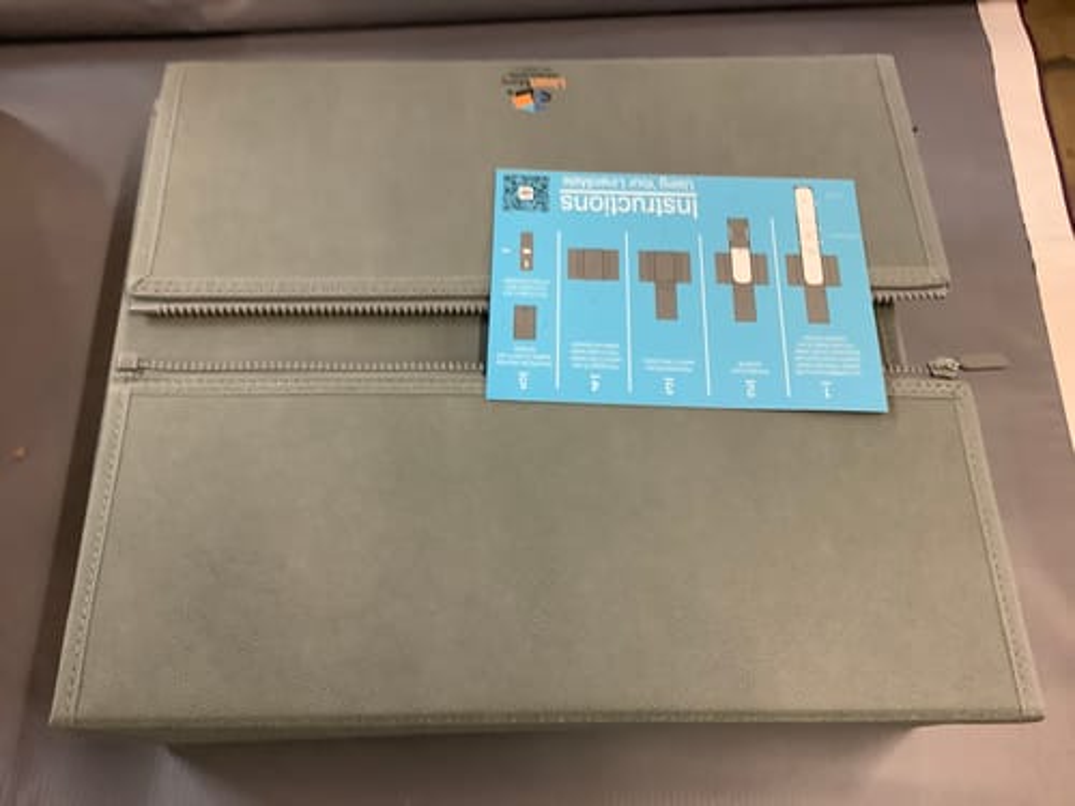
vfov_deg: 45.4
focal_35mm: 31
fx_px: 963
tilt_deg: -65.7
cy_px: 403
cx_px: 538
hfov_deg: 58.4
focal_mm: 3.3
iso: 250
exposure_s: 1/33
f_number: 2.4
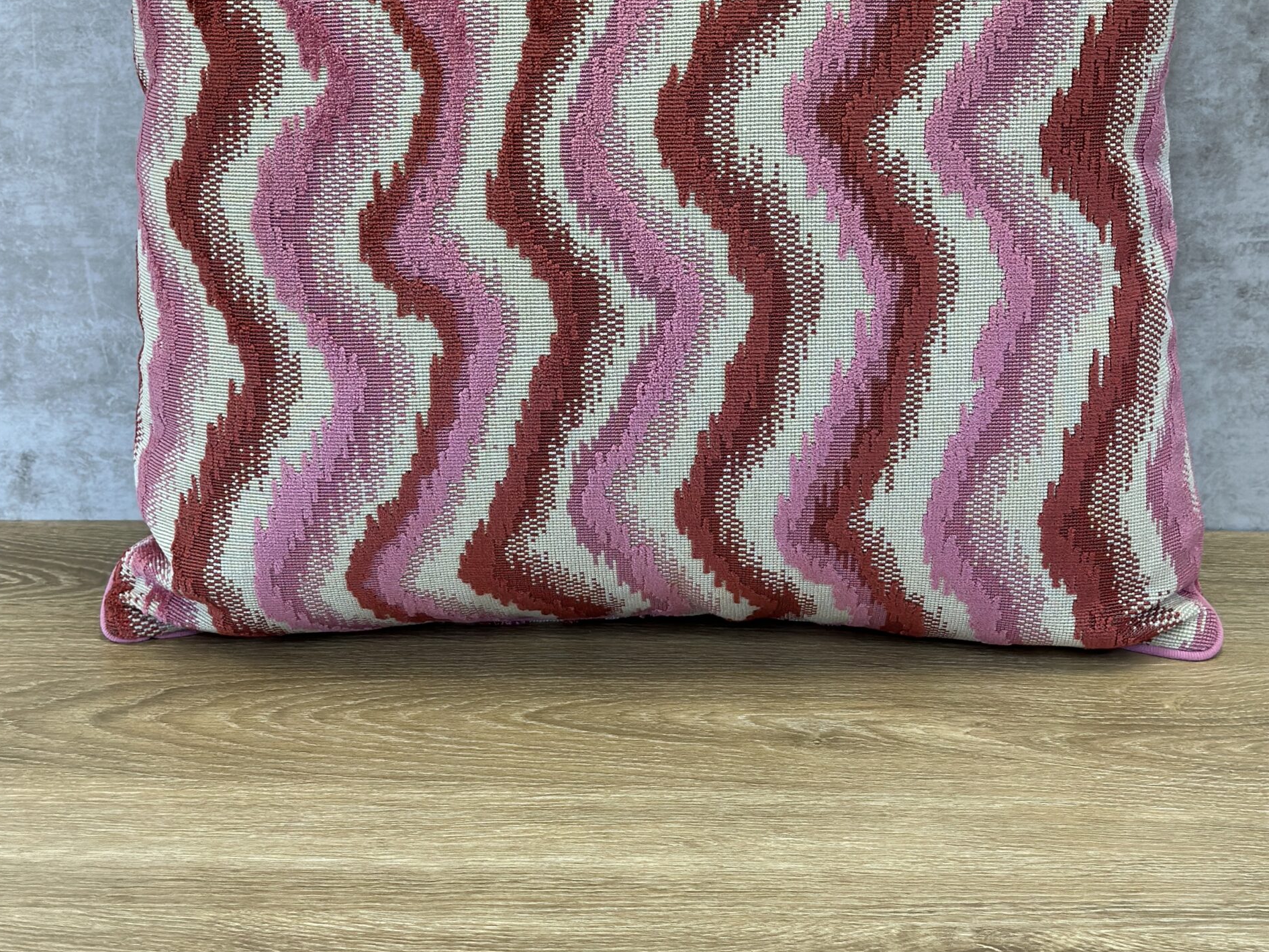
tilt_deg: -16.0
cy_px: 249
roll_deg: +1.3
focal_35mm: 65
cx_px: 626
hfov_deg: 29.8
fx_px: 2383
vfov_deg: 22.4
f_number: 1.78
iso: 125
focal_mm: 6.86
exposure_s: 1/170
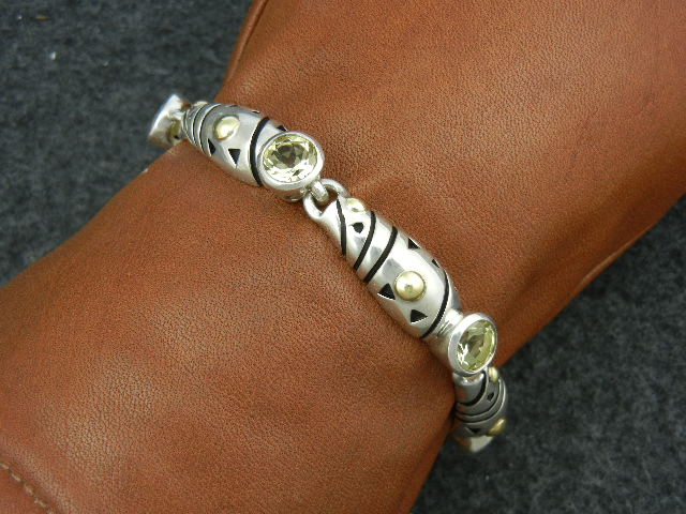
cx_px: 343
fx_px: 1348
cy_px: 257
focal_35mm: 68
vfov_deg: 21.6
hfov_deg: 28.6
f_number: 4.1
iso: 200
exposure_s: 1/6.3
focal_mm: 12.2
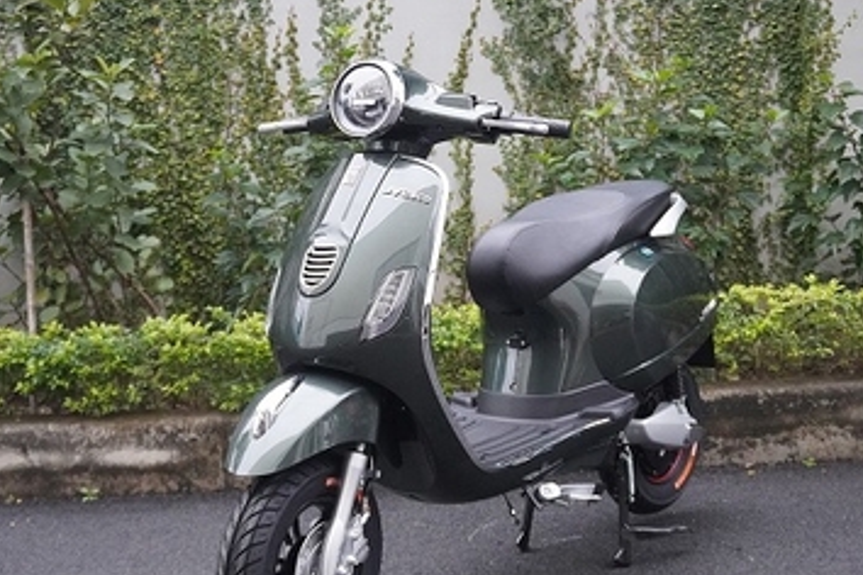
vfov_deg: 23.8
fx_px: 1366
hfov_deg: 35.0
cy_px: 329
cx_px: 451
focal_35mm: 57
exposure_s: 1/160
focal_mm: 28
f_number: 4.5
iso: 4000
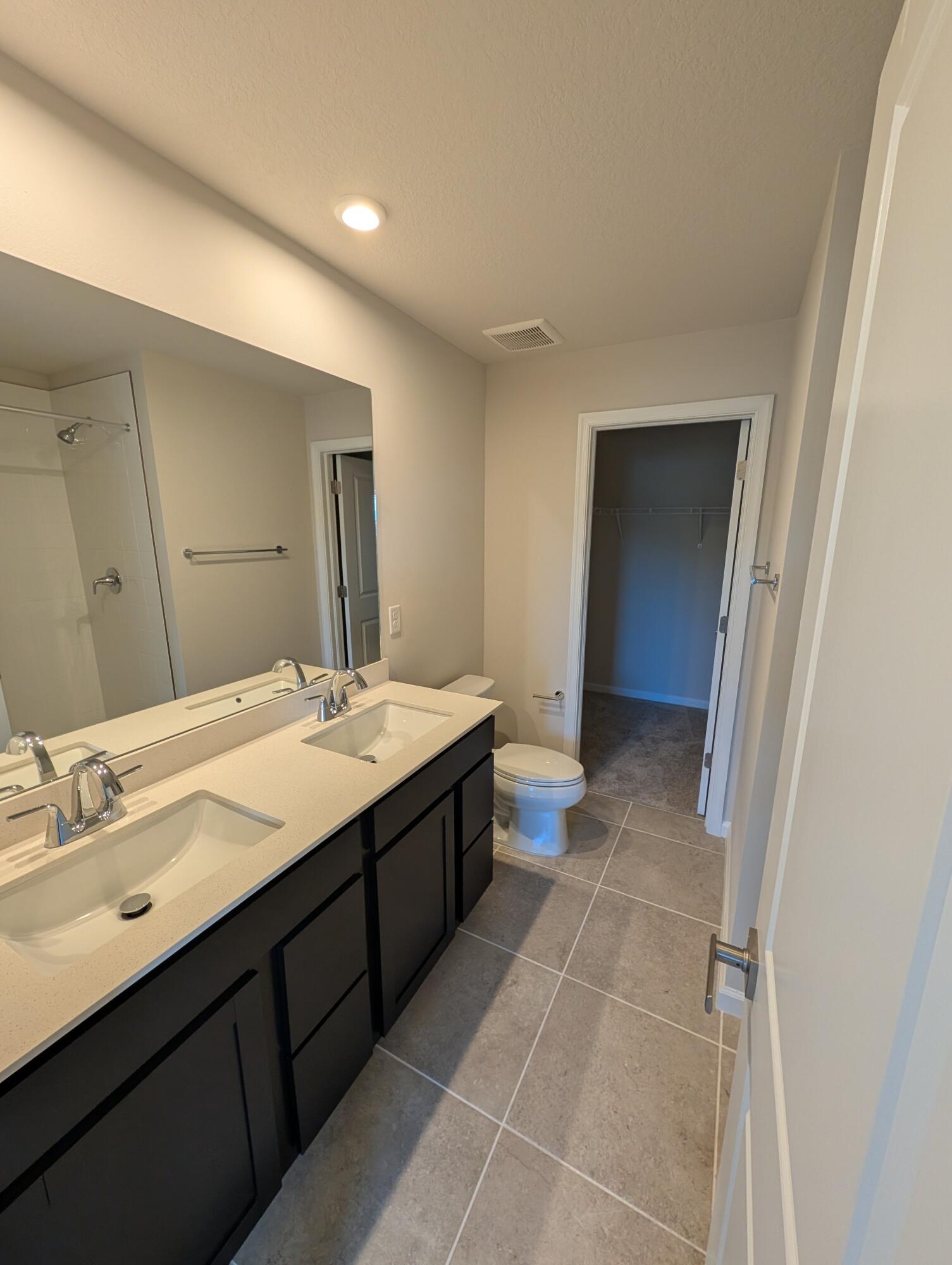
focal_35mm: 12
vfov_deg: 110.5
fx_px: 439
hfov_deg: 94.6
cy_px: 632
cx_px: 476
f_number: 1.7
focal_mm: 2.02
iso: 101
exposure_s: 1/120
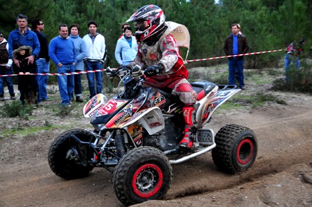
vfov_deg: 28.0
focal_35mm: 48
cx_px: 156
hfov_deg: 41.2
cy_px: 104
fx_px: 416
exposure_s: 1/1000
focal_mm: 32
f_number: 4.2
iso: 500
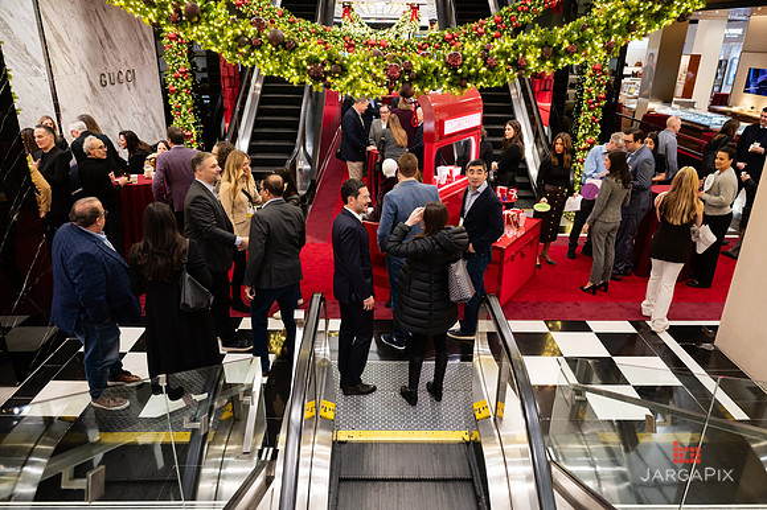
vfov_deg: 51.0
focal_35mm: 25
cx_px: 384
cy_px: 255
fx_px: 536
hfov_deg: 71.2
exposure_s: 1/160
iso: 1250
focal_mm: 24
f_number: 3.2
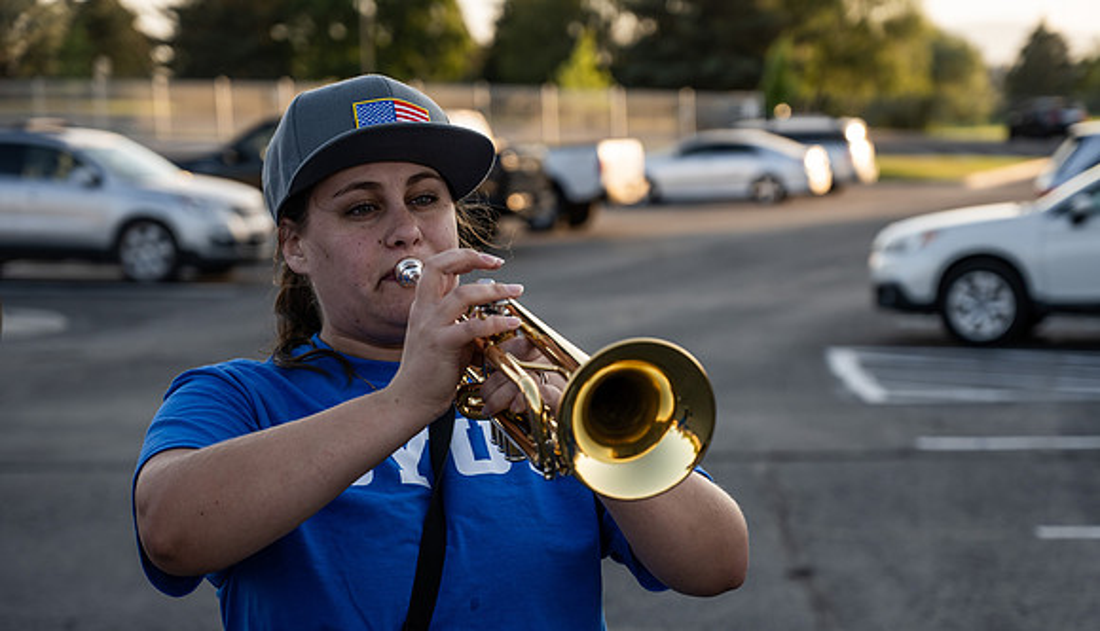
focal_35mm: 84
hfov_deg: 25.0
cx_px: 626
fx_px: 2474
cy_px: 424
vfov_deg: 14.5
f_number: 4
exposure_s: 1/250
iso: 125
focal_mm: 70
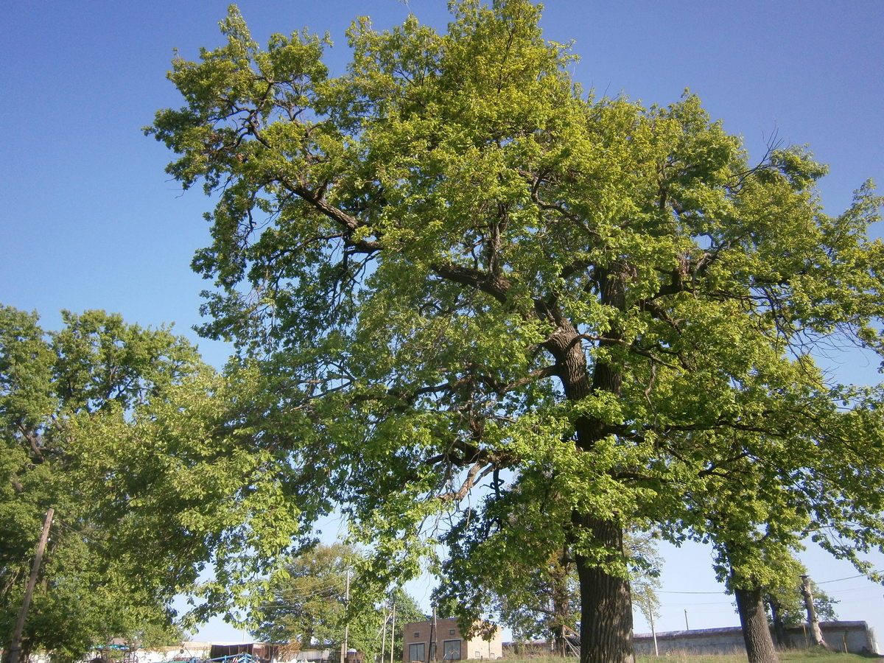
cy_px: 332
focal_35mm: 26
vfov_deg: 53.1
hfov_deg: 67.3
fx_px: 664
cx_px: 442
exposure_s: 1/500
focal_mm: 4.7
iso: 80
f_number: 2.8
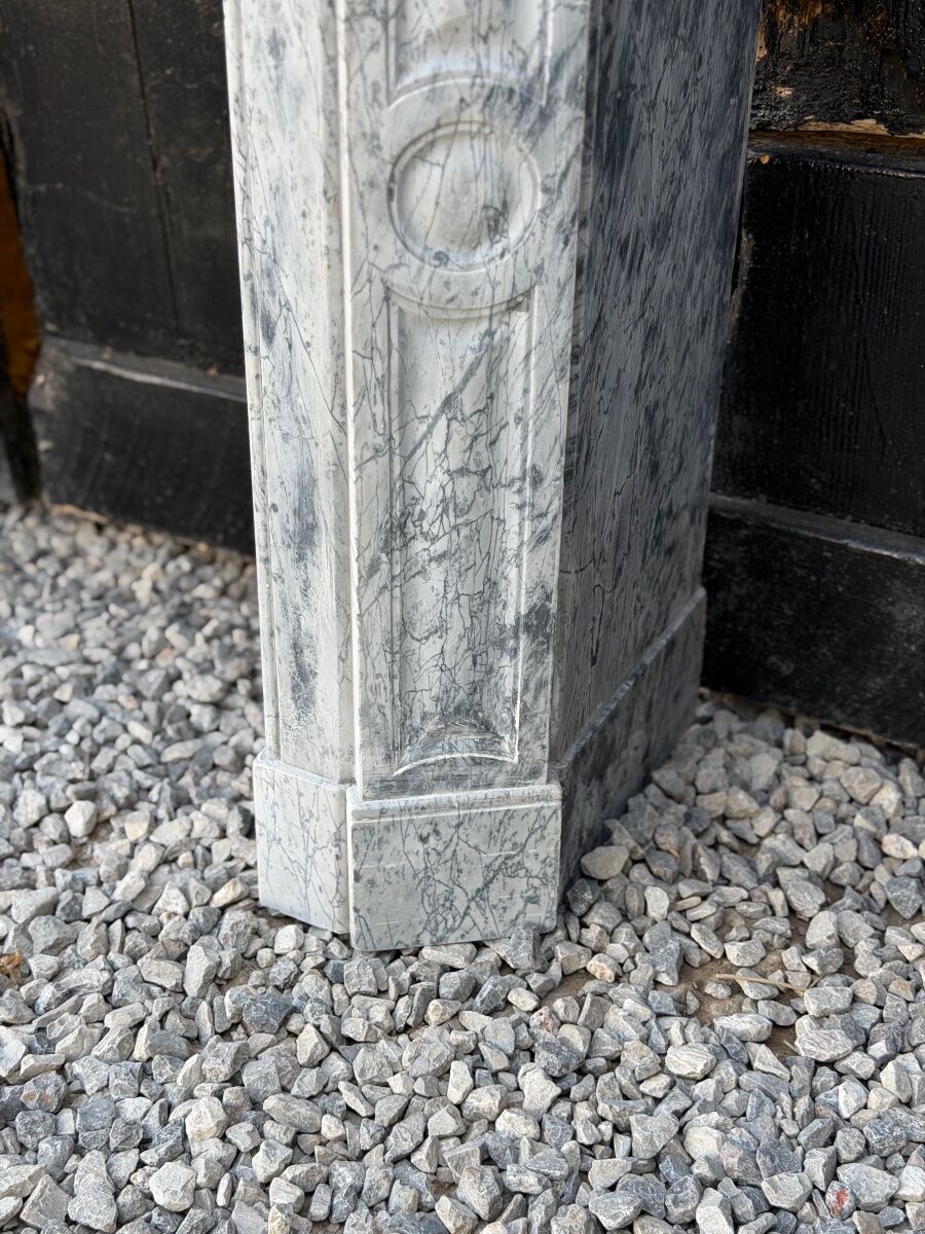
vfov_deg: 39.7
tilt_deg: -35.6
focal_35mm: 48
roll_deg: +0.0
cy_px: 617
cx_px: 462
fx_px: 1710
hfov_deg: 30.3
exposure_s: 1/286
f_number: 1.78
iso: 64
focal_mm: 6.76
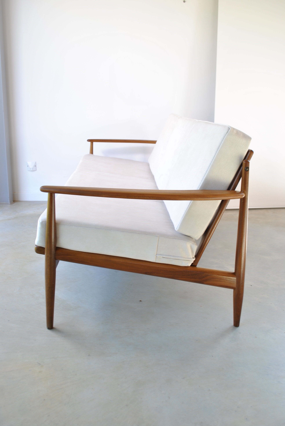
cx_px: 142
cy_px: 213
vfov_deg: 57.2
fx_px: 391
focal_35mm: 33
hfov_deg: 40.1
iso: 100
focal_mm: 22
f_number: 5.6
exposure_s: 1/25
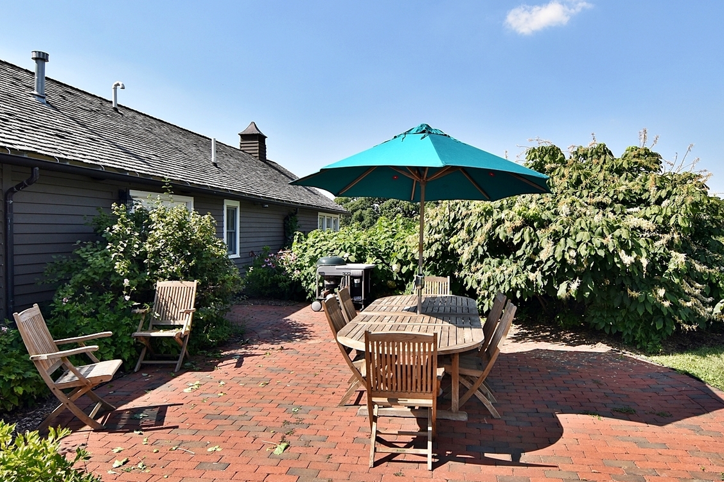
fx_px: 477
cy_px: 221
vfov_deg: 53.6
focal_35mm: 24
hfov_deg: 74.1
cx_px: 404
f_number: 8
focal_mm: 11
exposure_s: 1/200
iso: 100
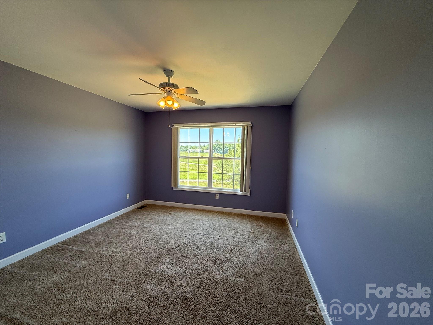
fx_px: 175
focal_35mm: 14
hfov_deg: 102.1
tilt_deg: -2.9
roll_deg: -1.4
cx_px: 216
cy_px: 162
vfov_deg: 85.7
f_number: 2.2
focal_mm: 2.22
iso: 64
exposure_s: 1/120
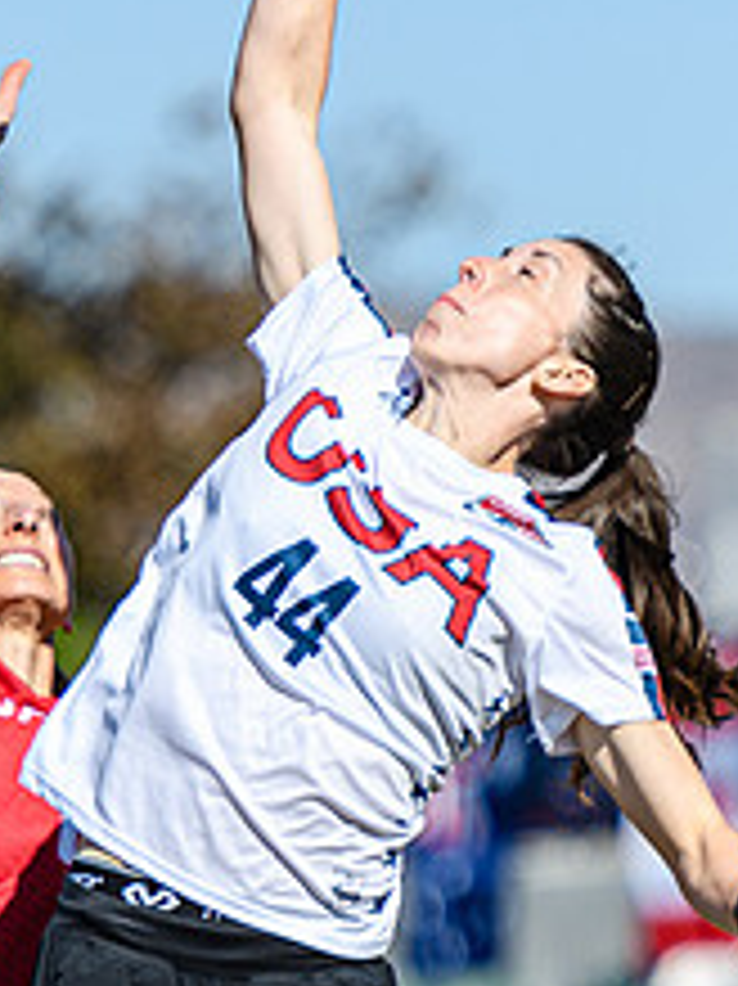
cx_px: 234
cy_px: 304
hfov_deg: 1.8
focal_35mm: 807
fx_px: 22962
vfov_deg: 2.5
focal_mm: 170
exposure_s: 1/3200
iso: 100
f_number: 3.2
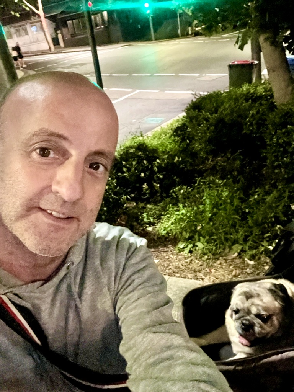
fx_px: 340
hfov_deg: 46.8
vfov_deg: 60.0
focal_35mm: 30
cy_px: 196
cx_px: 147
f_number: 2.2
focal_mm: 2.71
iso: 2000
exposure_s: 1/17
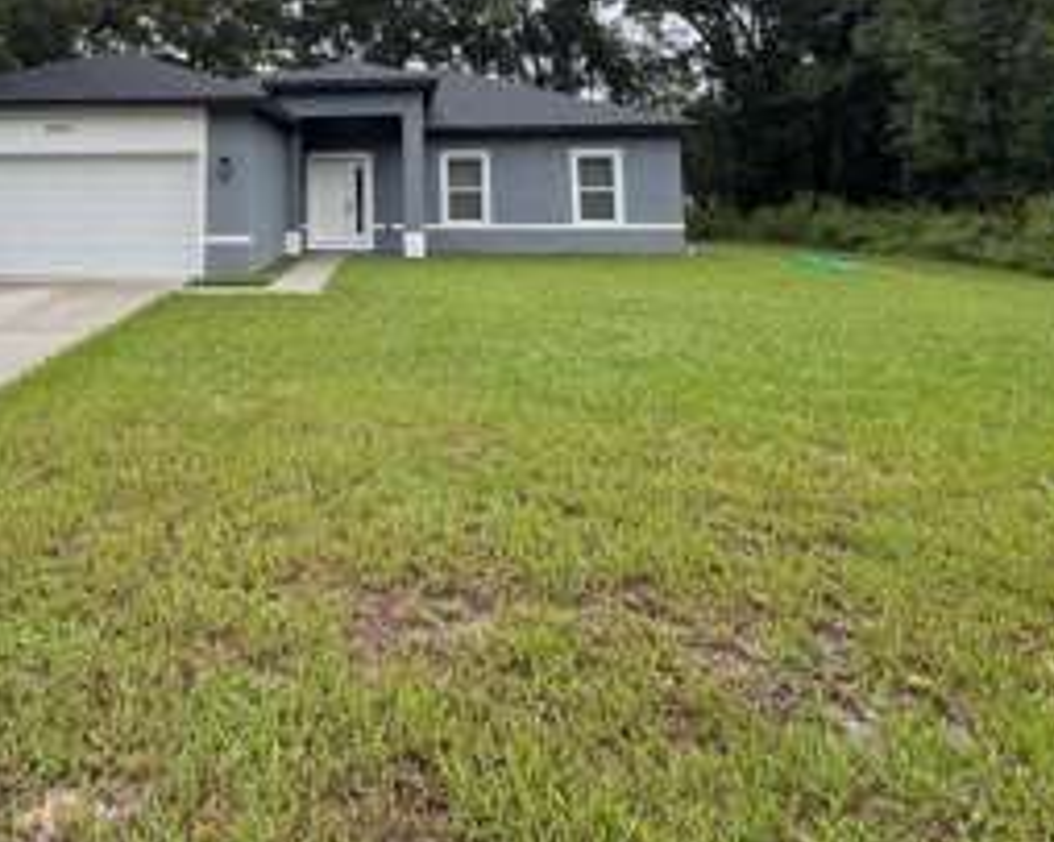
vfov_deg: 52.7
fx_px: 748
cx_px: 315
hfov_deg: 67.5
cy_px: 108
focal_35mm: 24
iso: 32
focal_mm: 1.57
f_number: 1.8
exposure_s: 1/344
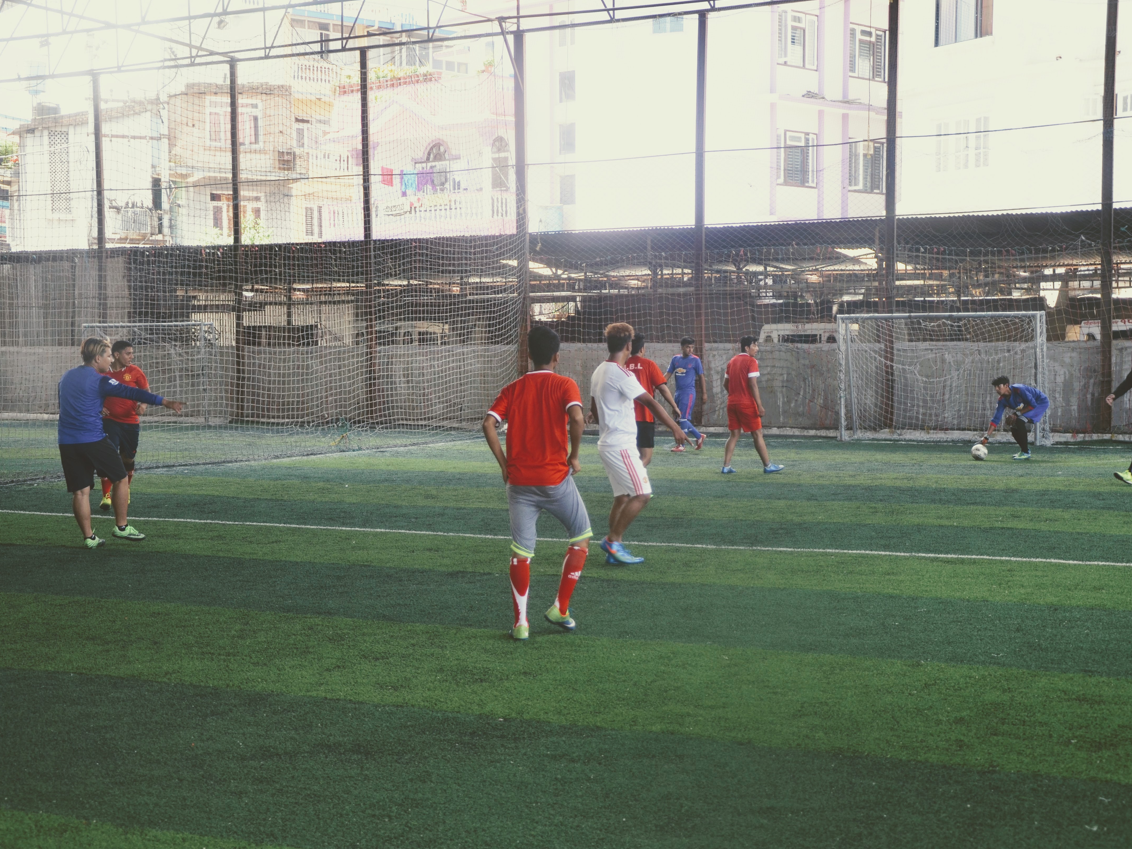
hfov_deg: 34.4
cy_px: 424
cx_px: 561
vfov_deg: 26.1
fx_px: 1831
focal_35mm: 56
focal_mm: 34
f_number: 4.2
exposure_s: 1/125
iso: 200
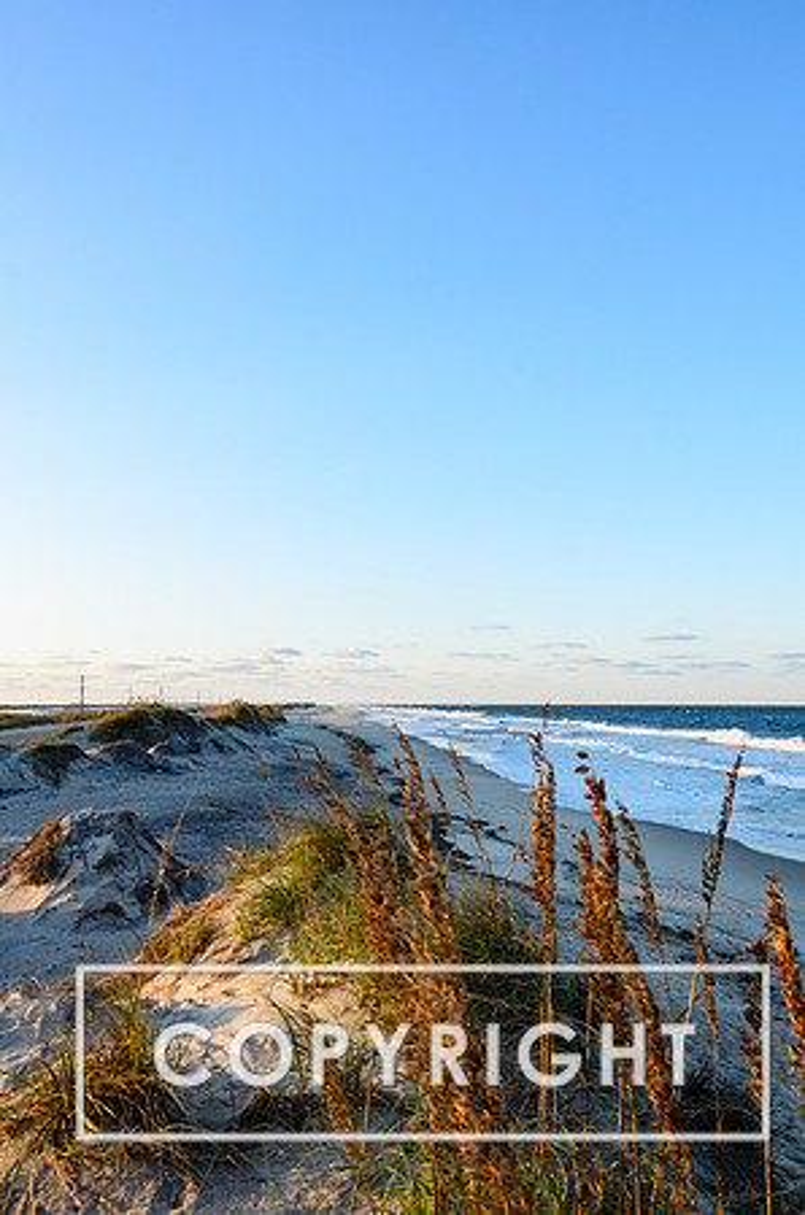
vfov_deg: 67.5
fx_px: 910
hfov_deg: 47.7
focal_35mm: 27
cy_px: 608
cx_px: 402
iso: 400
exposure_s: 1/125
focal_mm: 18
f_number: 11
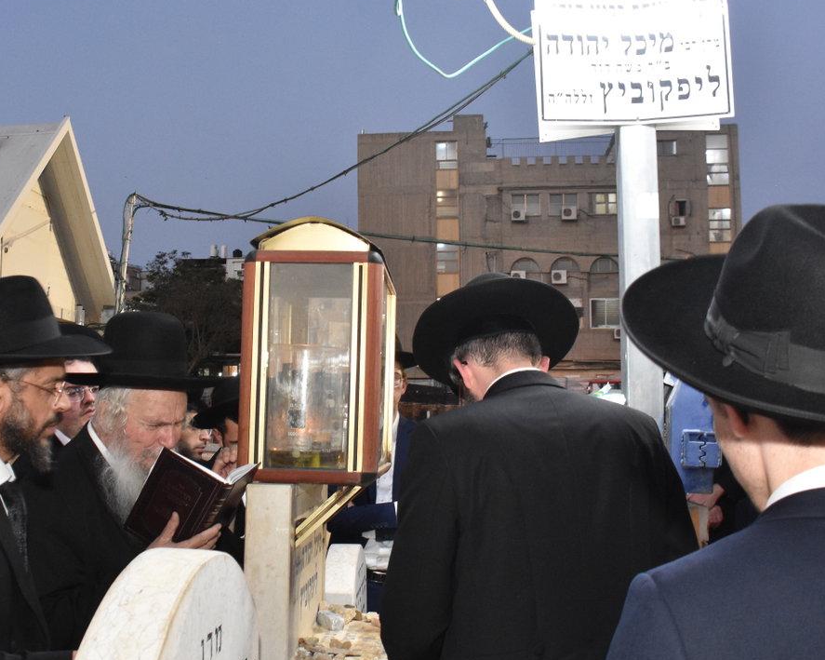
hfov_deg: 45.2
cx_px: 279
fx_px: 976
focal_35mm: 40
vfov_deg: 37.3
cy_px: 345
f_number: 5.6
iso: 2000
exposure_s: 1/60
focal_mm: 18
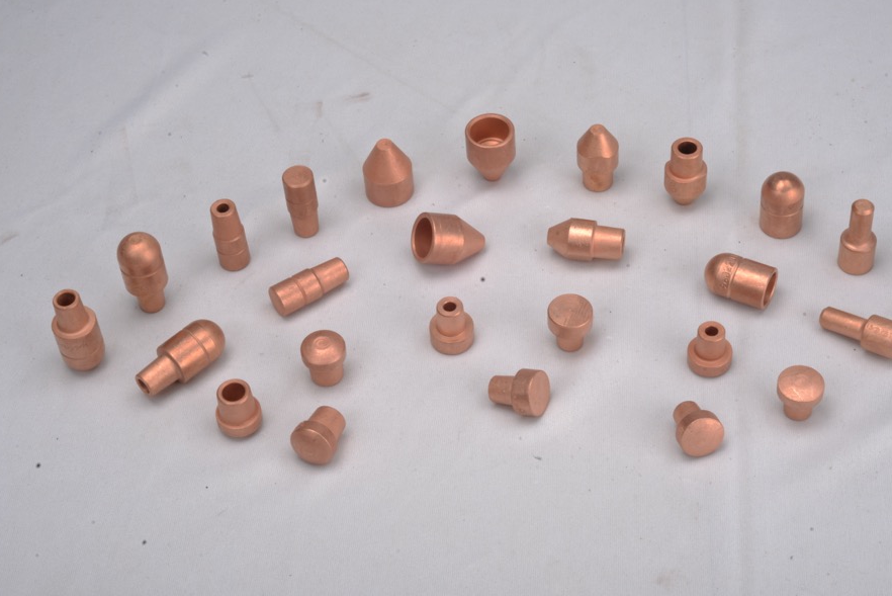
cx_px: 448
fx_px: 1686
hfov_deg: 29.6
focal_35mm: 68
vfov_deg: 20.0
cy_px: 281
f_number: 22
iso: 50
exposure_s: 1/250
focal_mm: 50
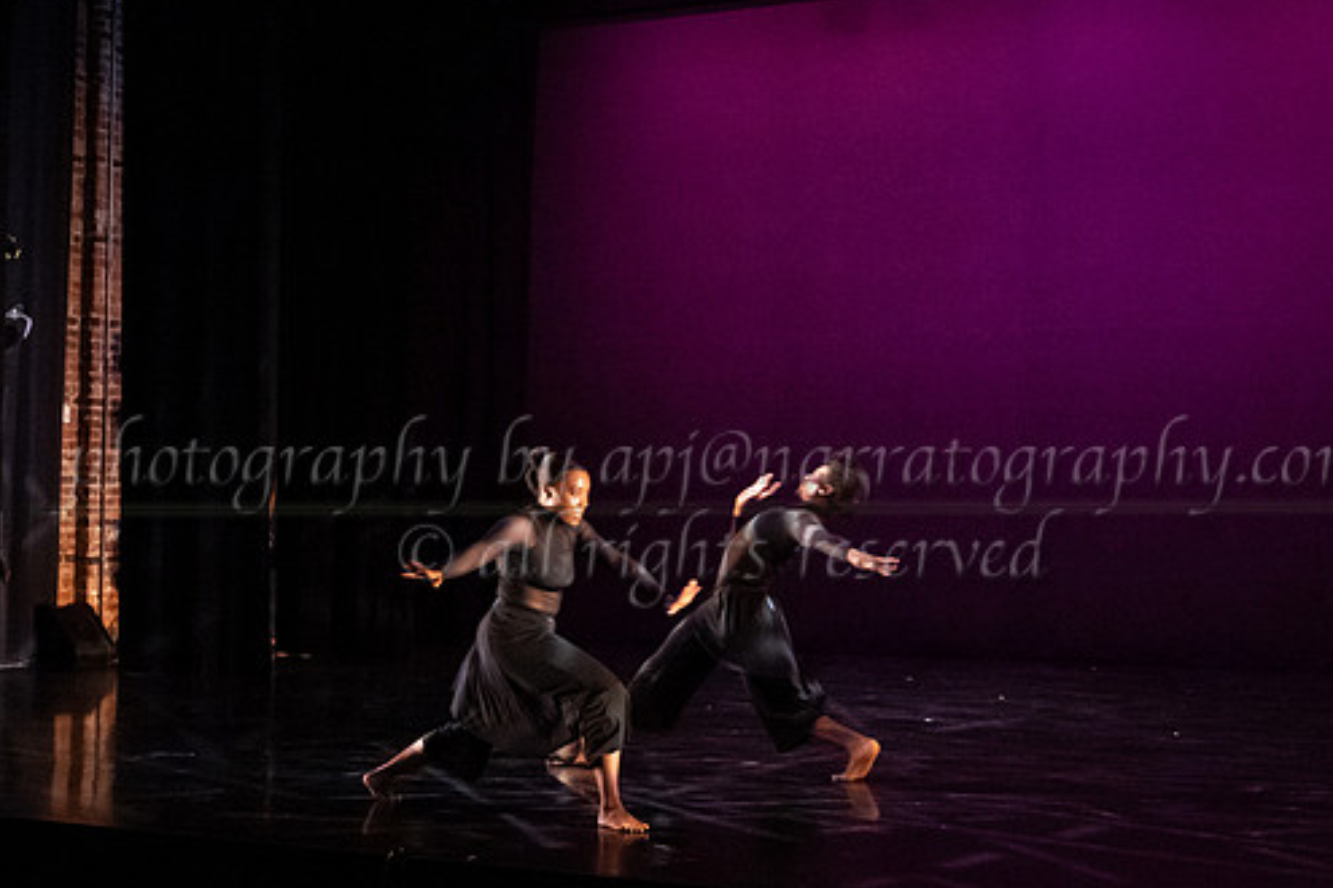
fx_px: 2147
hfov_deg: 34.3
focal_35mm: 58
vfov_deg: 23.4
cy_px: 368
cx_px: 502
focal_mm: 32
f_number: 4
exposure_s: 1/160
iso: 6400
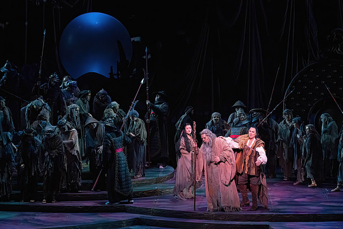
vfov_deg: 11.1
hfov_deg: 16.5
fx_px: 1182
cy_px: 114
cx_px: 172
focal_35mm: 124
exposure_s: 1/320
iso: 20000
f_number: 10
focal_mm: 124
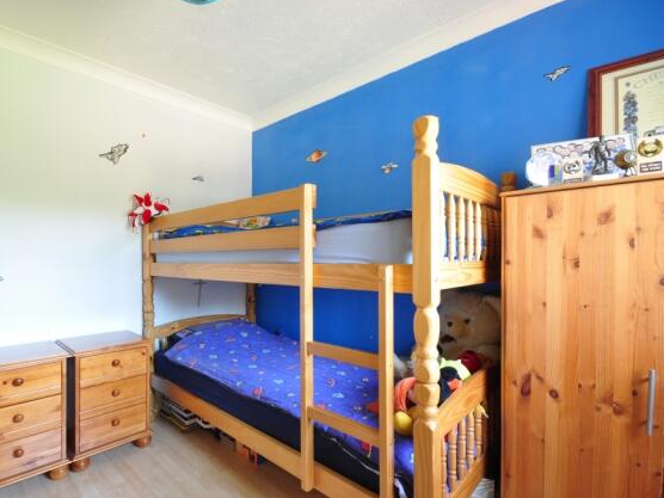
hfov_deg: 90.2
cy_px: 257
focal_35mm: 17
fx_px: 326
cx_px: 276
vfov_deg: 74.7
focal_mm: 10
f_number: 13
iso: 200
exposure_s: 2.5
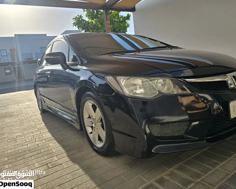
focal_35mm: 25
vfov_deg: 56.8
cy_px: 97
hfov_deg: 68.1
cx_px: 122
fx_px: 175
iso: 12
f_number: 1.7
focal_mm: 6.3
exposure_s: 1/1170
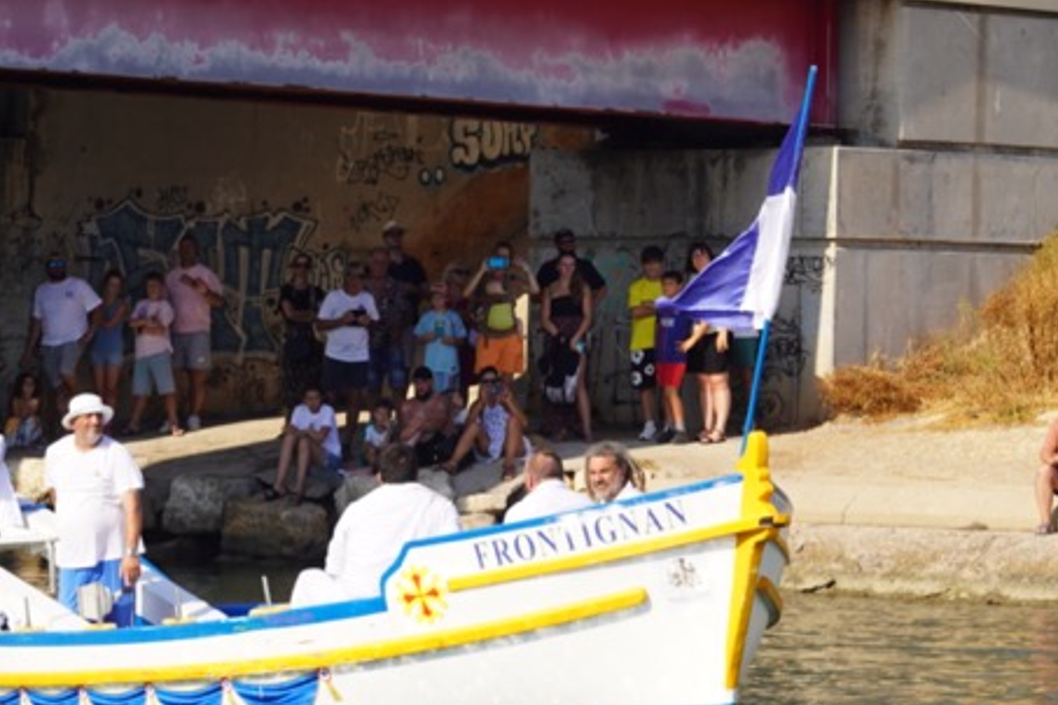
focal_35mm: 198
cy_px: 501
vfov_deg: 6.9
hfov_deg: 10.4
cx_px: 299
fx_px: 5819
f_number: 9
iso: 100
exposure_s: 1/160
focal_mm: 70
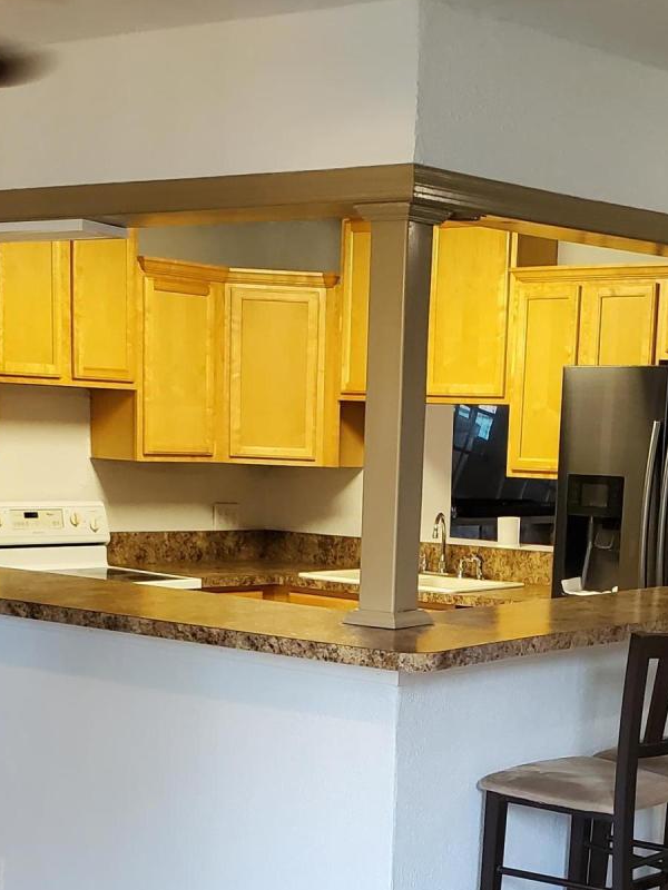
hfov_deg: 22.5
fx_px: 1672
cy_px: 782
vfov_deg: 28.8
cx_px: 449
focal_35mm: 65
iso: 250
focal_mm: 4.3
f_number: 2.4
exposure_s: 1/39
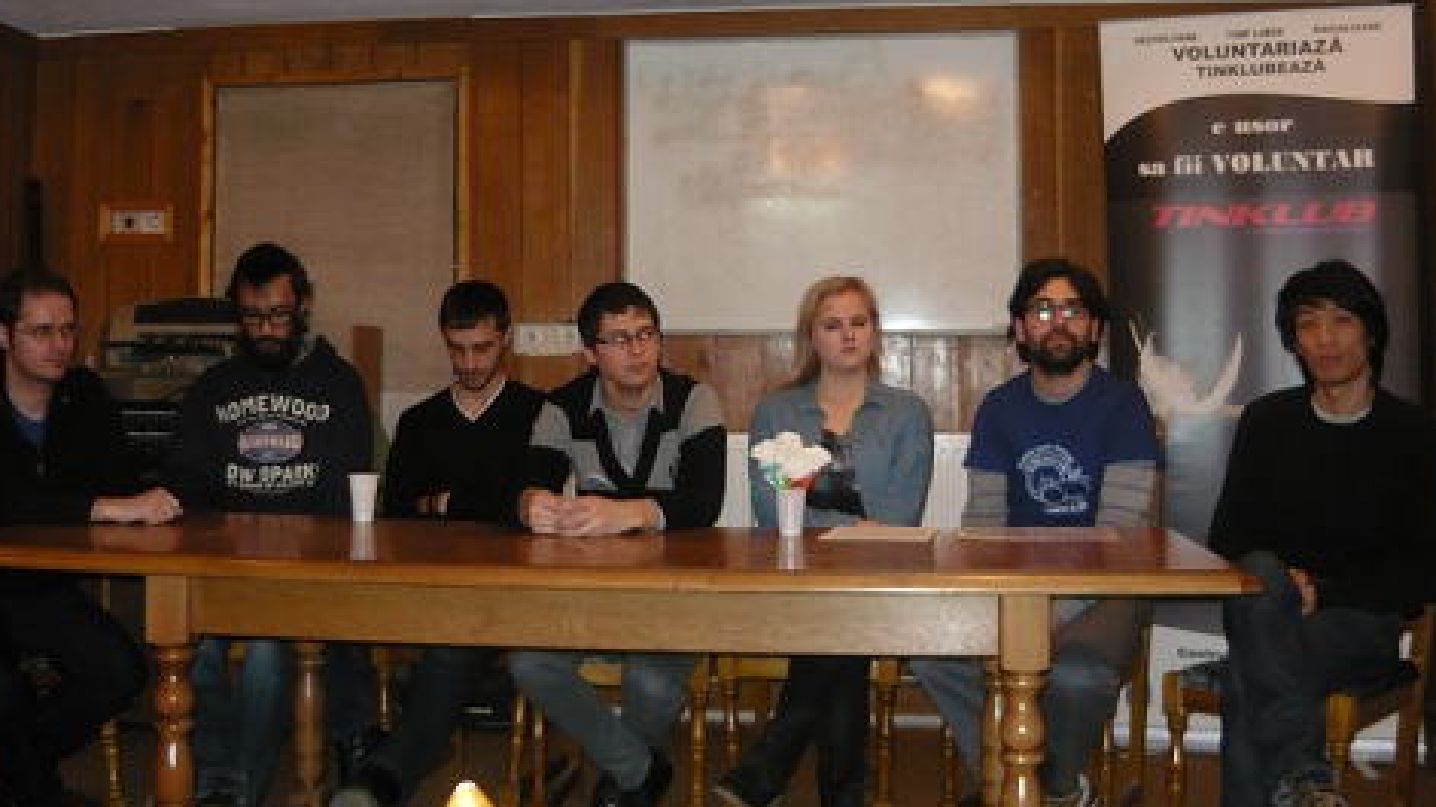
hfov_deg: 49.4
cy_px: 241
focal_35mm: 41
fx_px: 1560
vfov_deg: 28.7
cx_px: 685
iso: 320
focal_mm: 5.5
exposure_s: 1/30
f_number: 2.8
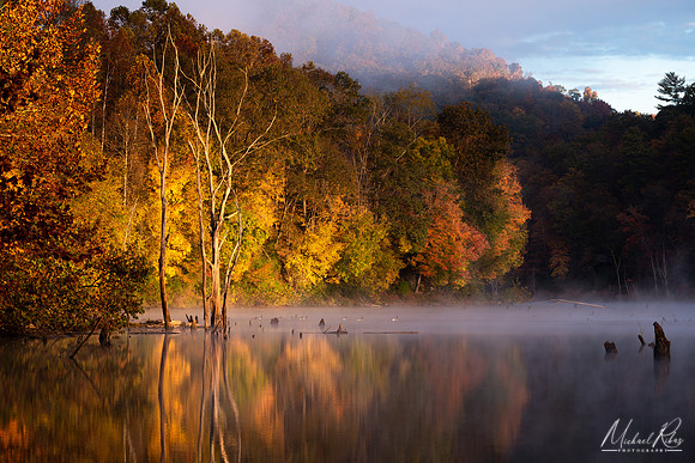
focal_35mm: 135
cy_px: 232
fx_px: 2607
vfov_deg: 10.2
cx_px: 348
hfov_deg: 15.2
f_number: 11
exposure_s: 1/20
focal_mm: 135
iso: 64
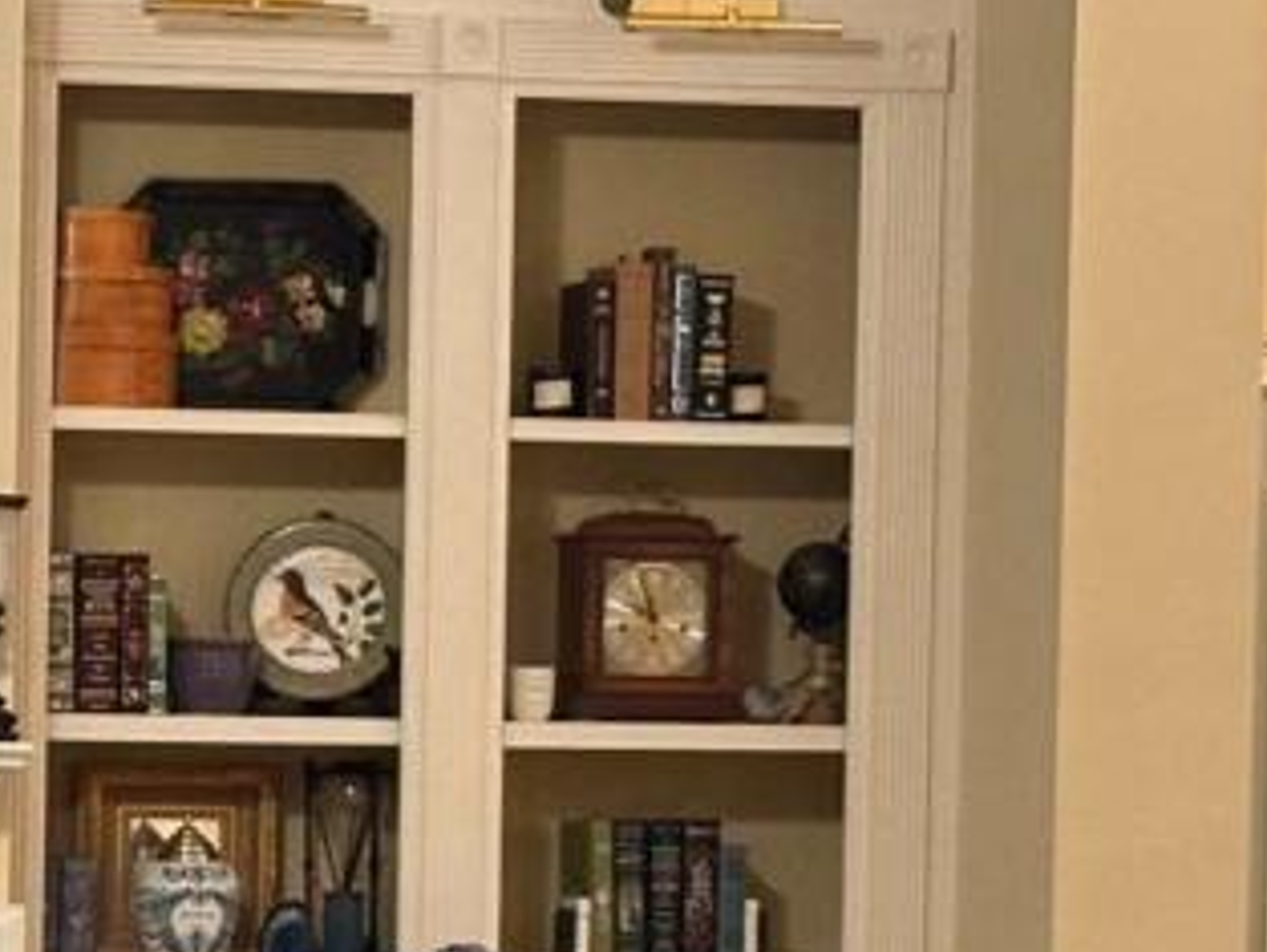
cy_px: 1074
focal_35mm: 184
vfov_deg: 8.0
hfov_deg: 10.6
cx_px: -32
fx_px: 6737
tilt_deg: -1.3
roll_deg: -1.8
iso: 320
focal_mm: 6.86
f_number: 1.78
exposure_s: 1/40
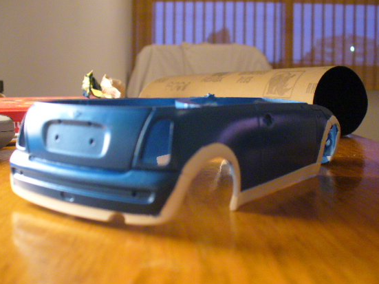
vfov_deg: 33.6
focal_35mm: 43
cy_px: 138
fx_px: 471
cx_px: 206
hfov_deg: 43.8
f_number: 2.8
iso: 200
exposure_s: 1/15
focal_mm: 6.1
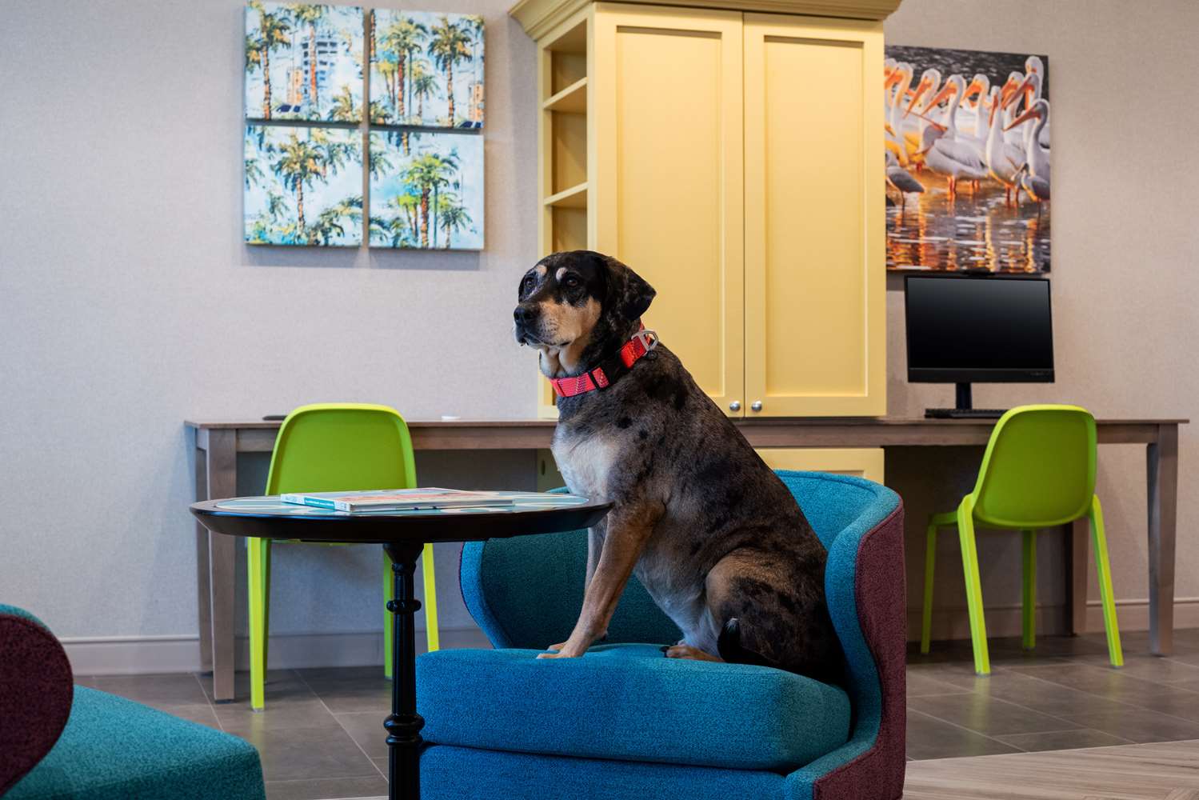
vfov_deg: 27.0
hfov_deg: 39.6
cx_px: 600
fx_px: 1665
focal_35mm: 50
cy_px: 400
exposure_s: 1/80
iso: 2500
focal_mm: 50
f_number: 6.3
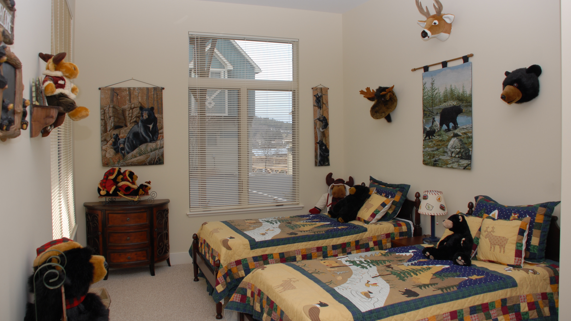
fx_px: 439
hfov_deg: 66.1
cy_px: 140
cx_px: 285
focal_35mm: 29
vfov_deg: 40.1
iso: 100
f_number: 5
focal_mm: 18
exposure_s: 1/100
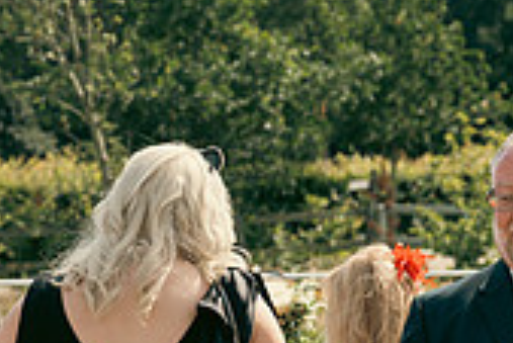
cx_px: 650
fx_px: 3423
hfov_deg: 8.5
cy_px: 320
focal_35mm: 240
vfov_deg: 5.7
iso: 125
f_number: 5
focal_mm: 70
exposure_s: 1/400
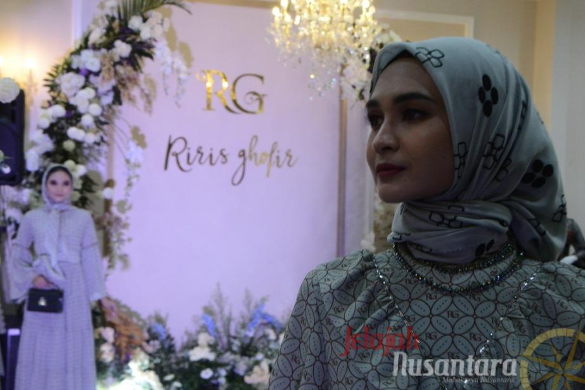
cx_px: 292
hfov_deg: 41.1
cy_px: 195
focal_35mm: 48
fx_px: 780
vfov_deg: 28.1
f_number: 8
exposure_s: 1/60
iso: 1600
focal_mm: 32
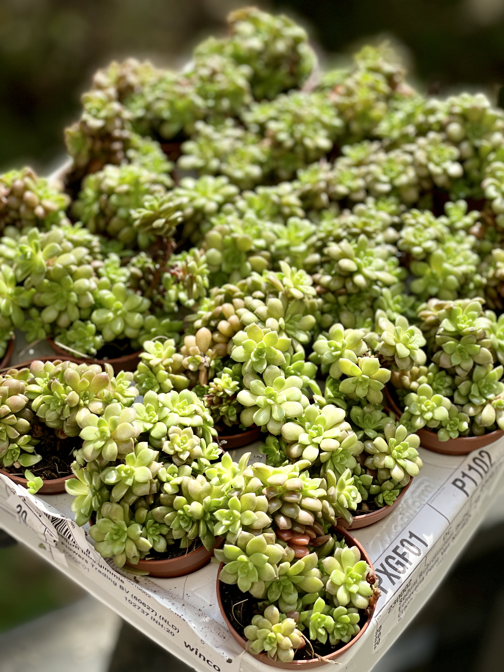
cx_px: 252
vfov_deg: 30.3
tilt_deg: -53.7
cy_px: 336
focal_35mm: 64
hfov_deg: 22.9
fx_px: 1242
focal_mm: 7.5
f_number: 2.2
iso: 32
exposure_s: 1/373
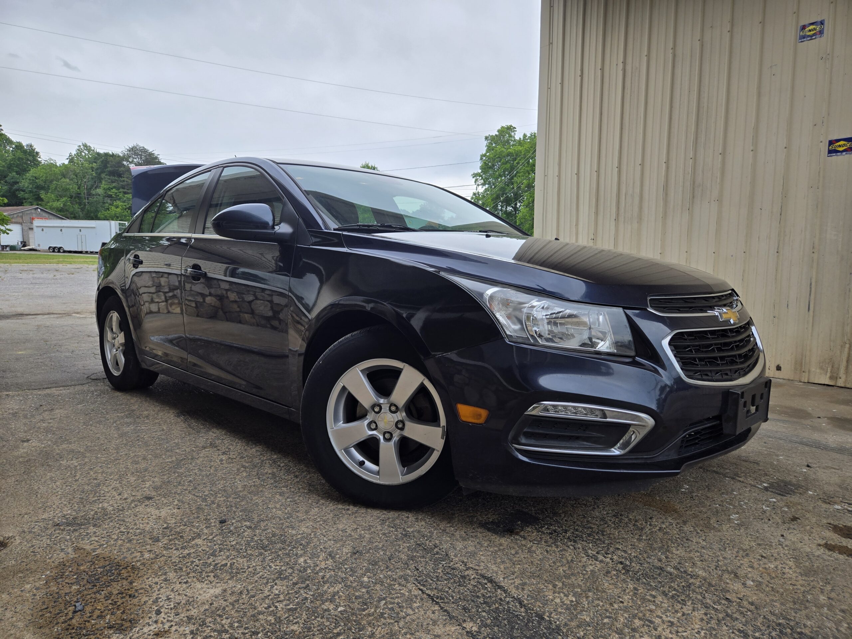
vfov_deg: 58.9
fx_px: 566
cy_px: 320
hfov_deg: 73.9
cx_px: 426
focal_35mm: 23
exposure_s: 1/601
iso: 25
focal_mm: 5.4
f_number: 1.8
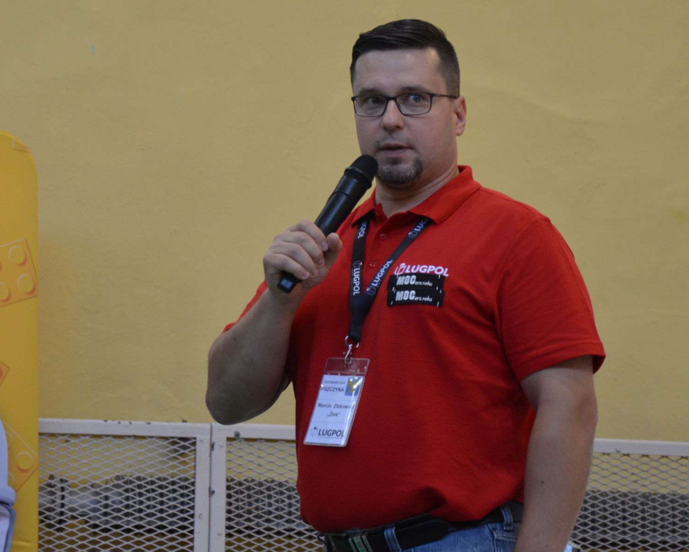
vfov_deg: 15.5
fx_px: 2019
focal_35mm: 99
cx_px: 386
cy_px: 278
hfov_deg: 19.4
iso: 500
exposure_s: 1/60
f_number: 5
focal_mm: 58
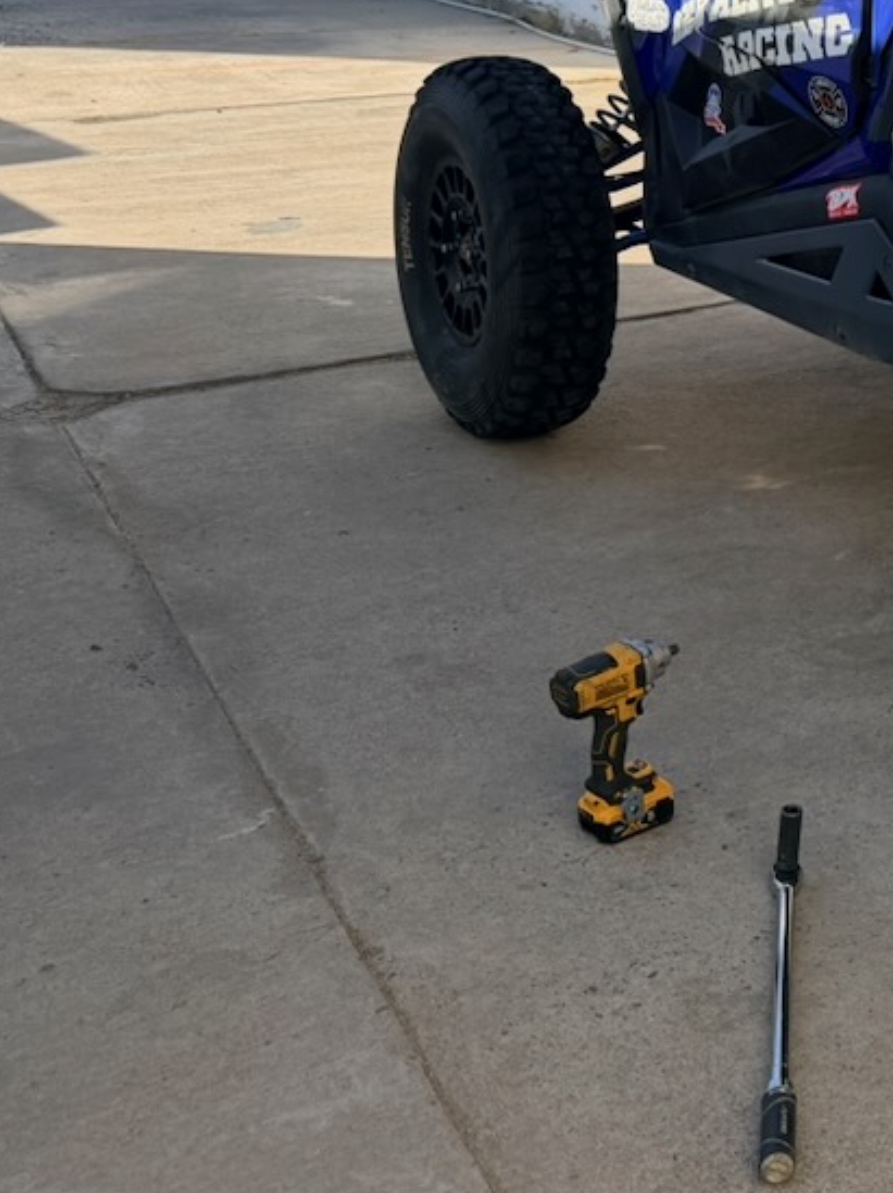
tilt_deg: -10.5
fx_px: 1928
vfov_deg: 32.9
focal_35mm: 56
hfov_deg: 22.7
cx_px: 1221
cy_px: 161
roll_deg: -1.1
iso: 100
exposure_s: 1/3279
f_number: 1.78
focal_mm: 6.76
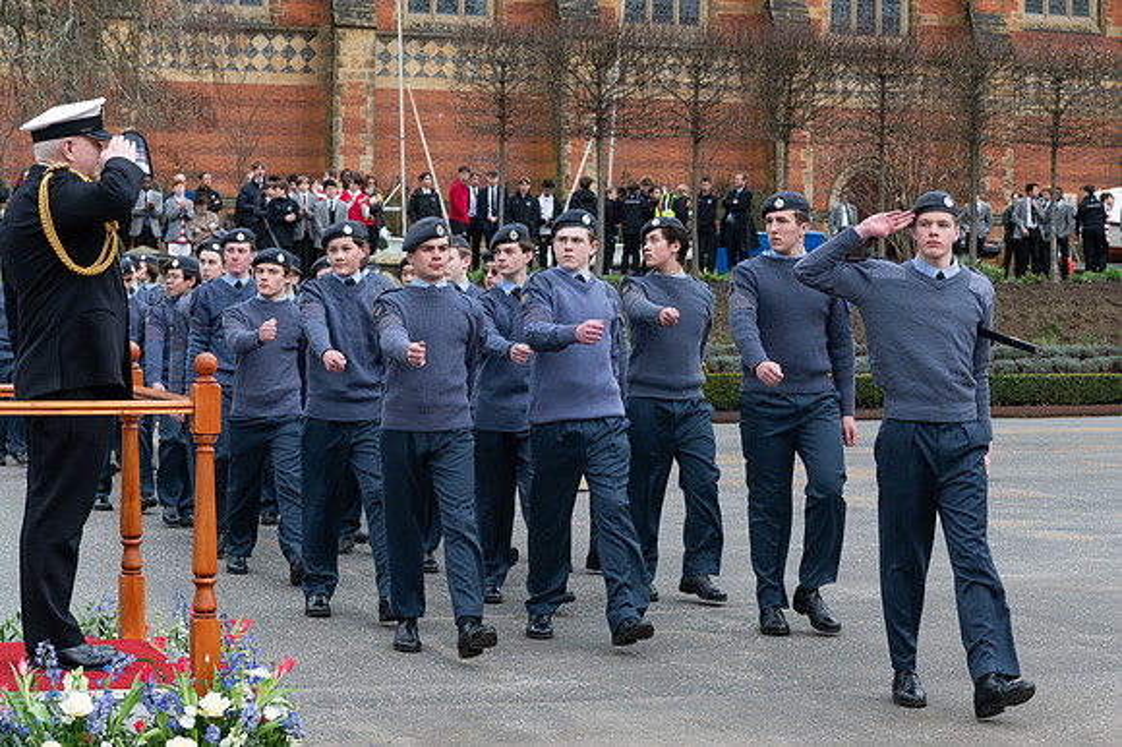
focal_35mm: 88
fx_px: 2750
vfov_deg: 15.5
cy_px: 334
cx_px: 707
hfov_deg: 23.0
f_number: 8
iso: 560
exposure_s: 1/400
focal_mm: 70
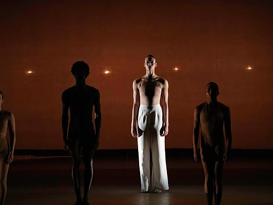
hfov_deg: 6.0
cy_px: 103
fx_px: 2603
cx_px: 143
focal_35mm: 330
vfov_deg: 4.5
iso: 25600
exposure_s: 1/400
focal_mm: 303
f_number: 5.6
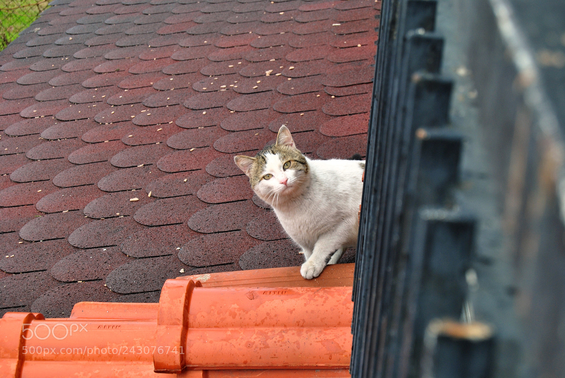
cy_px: 189
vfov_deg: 16.6
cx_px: 282
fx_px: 1296
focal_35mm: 82
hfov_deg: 24.6
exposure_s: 1/60
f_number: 8
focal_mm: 55
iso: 200
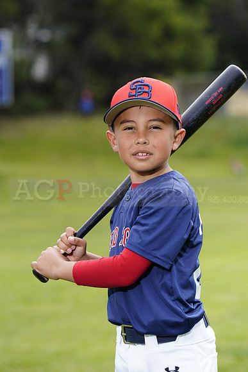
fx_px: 2065
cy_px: 186
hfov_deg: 6.9
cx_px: 124
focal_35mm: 200
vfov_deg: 10.3
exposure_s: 1/250
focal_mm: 200
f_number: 6.3
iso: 100
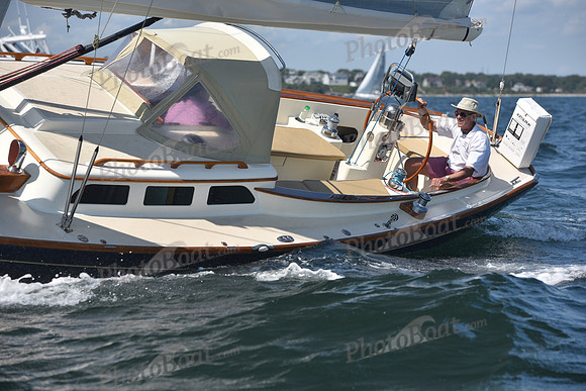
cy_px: 196
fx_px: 2035
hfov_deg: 16.4
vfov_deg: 11.0
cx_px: 293
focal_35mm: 125
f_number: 5.6
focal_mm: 125
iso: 250
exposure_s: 1/1000
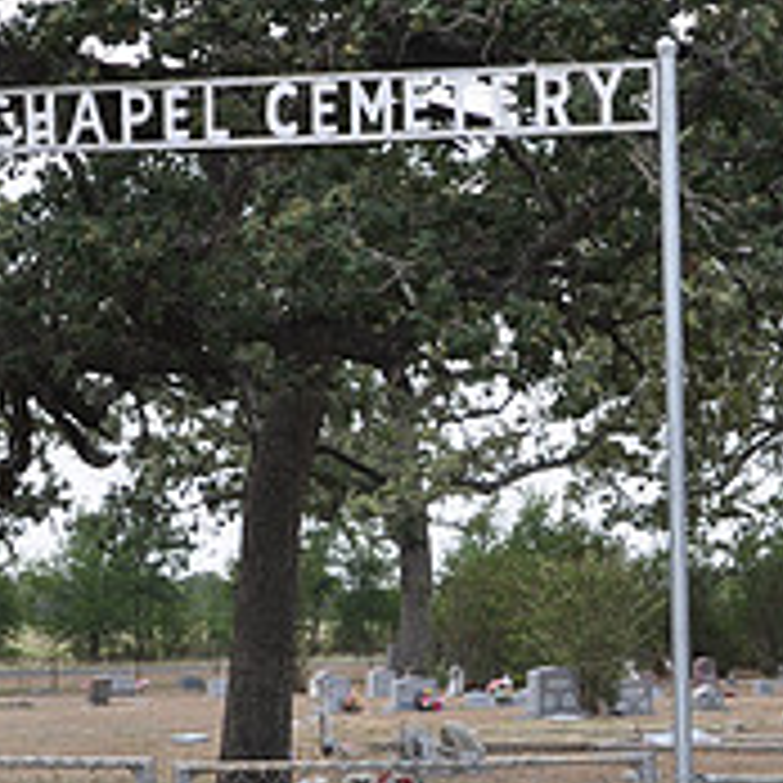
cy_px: 358
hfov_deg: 11.7
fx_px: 3798
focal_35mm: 148
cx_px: 648
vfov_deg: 11.8
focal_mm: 35
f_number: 9
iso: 200
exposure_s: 1/200
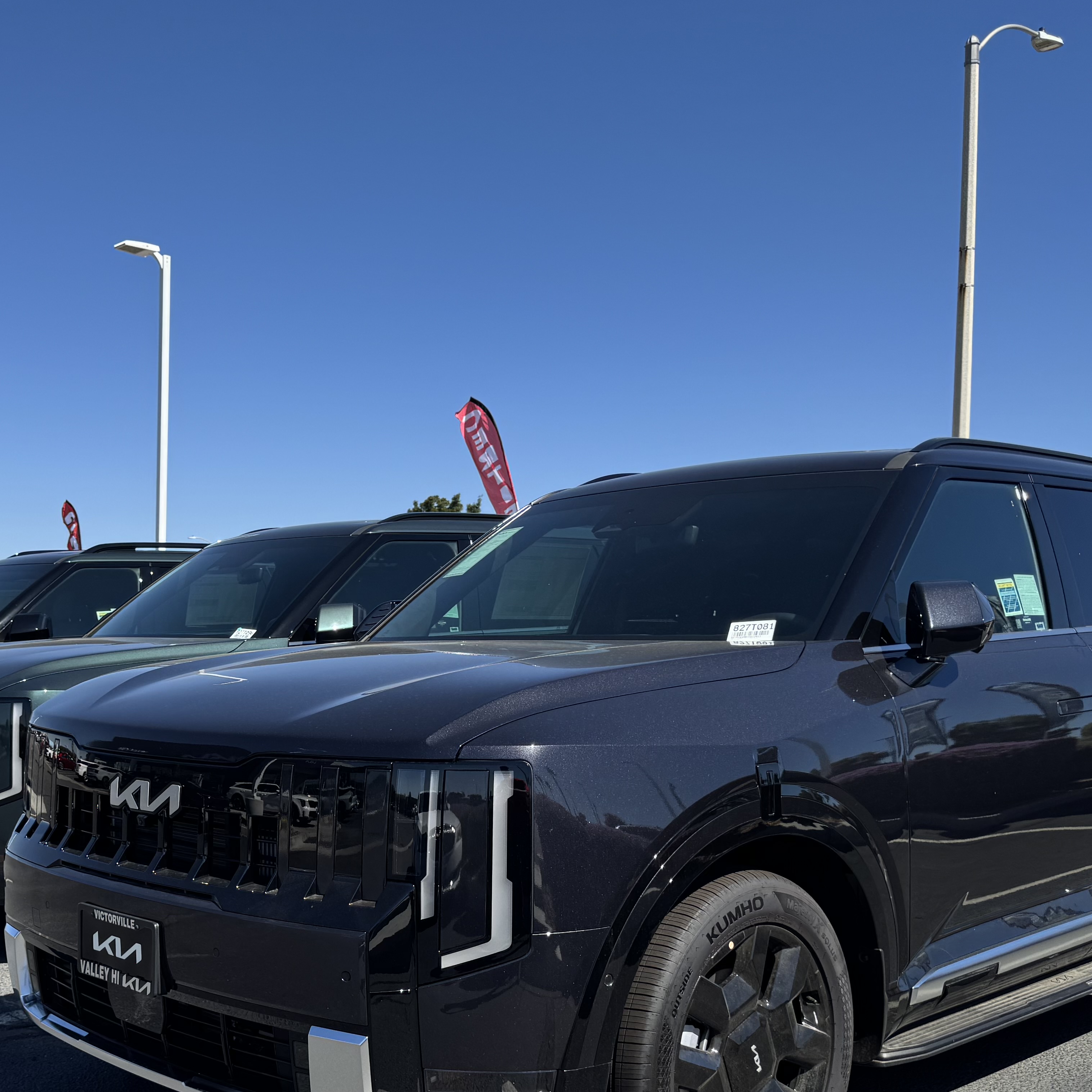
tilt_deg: -3.4
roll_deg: -1.2
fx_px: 1428
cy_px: 720
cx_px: 268
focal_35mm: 40
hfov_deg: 40.6
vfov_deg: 41.4
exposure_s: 1/3802
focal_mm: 6.76
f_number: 1.78
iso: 80
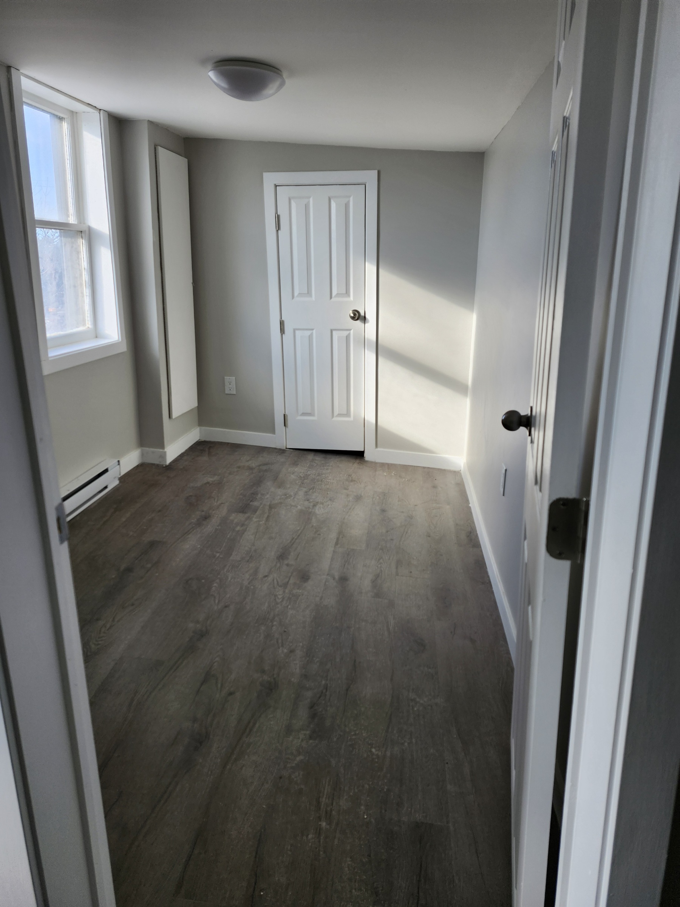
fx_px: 602
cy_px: 454
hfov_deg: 58.9
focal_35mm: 23
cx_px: 340
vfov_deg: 73.9
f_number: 1.8
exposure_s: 1/182
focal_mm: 5.54
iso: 64
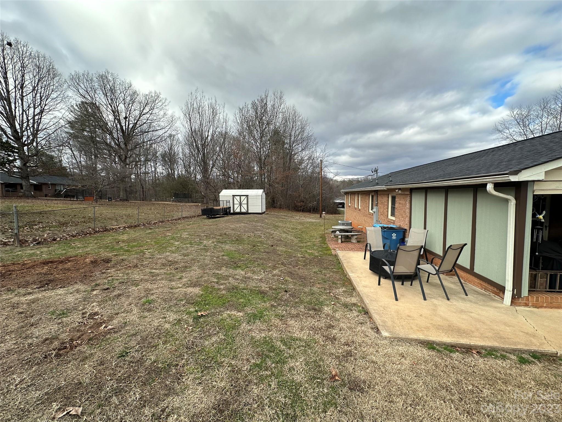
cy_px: 211
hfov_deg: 102.1
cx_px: 281
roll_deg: -0.6
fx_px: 227
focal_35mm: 14
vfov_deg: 85.7
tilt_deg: -4.6
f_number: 2.2
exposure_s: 1/666
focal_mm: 2.22
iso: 40
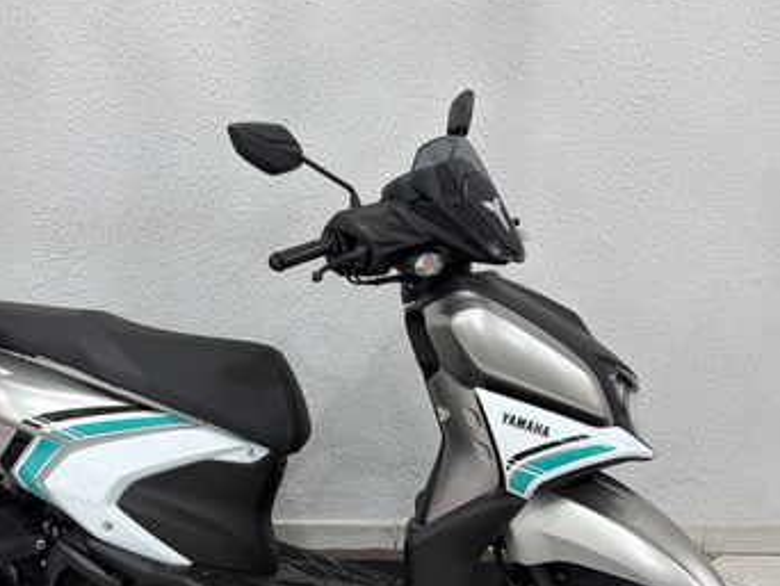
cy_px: 356
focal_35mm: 33
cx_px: 276
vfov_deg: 42.8
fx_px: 744
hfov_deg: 54.5
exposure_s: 1/120
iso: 160
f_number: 1.78
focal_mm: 6.76
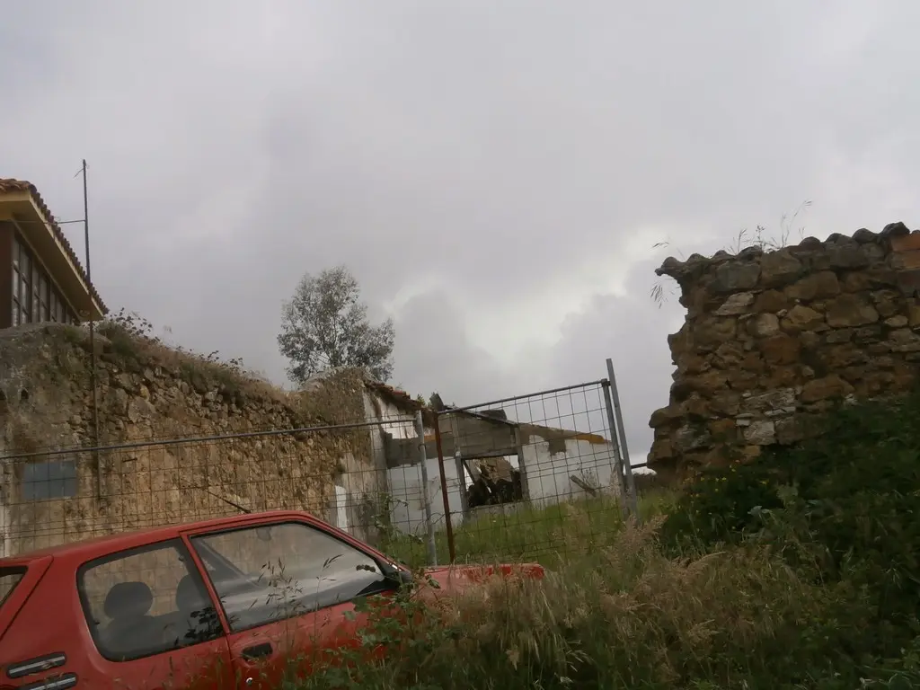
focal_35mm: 36
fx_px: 957
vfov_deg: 39.7
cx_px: 460
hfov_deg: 51.4
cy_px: 345
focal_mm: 6.4
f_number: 3.1
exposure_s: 1/1250
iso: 80
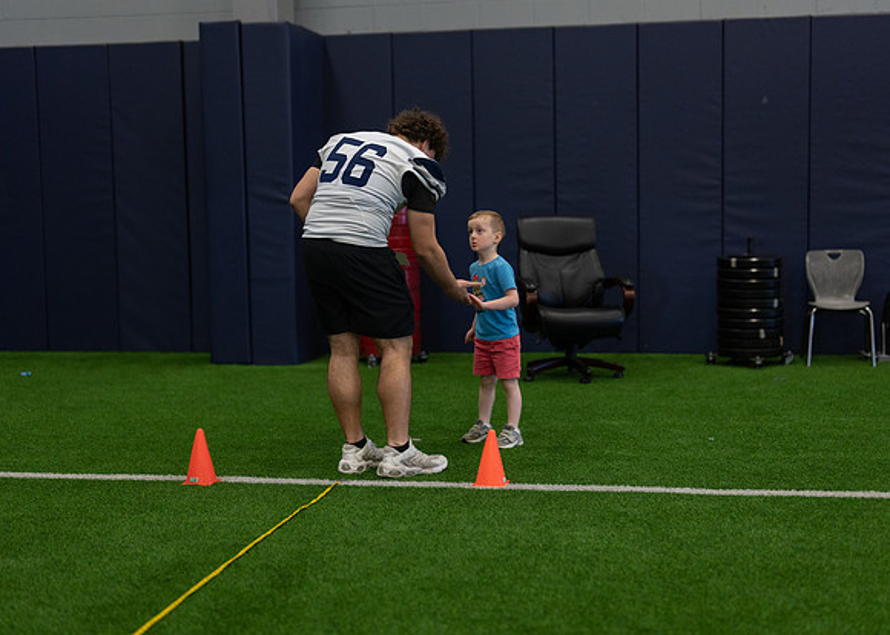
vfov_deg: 26.6
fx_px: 1342
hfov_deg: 36.7
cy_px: 318
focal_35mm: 53
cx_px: 445
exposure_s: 1/1000
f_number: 1.4
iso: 1000
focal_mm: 50
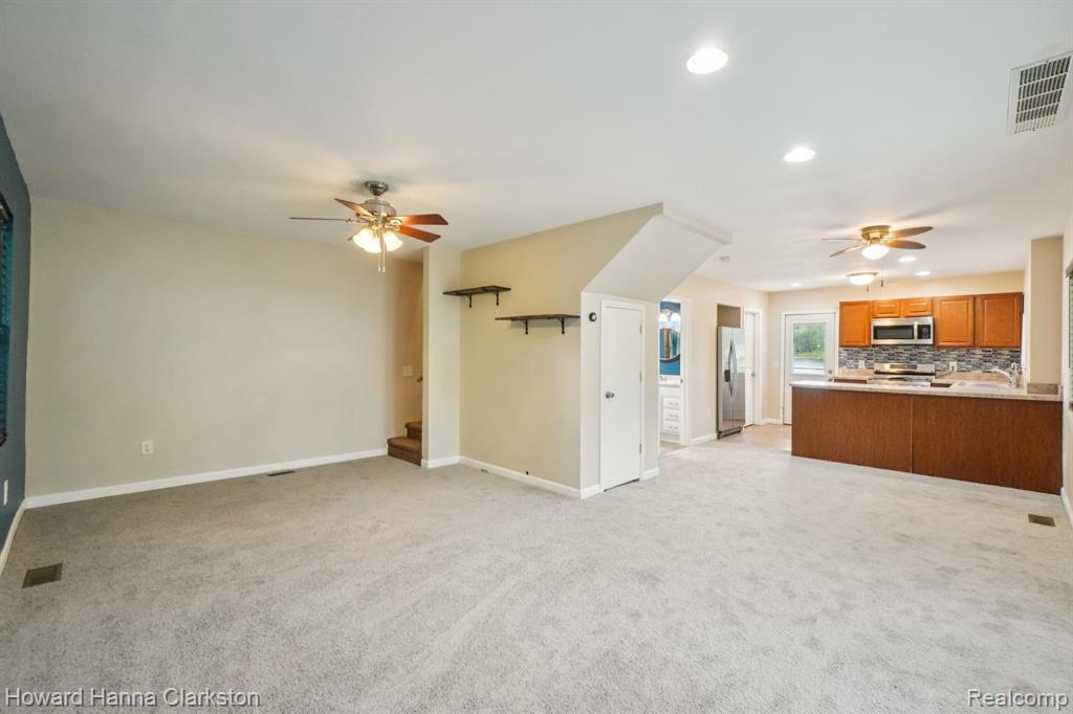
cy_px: 357
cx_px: 536
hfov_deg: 100.4
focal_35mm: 15
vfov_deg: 77.3
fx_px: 447
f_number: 8
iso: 1600
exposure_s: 1/30
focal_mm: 10
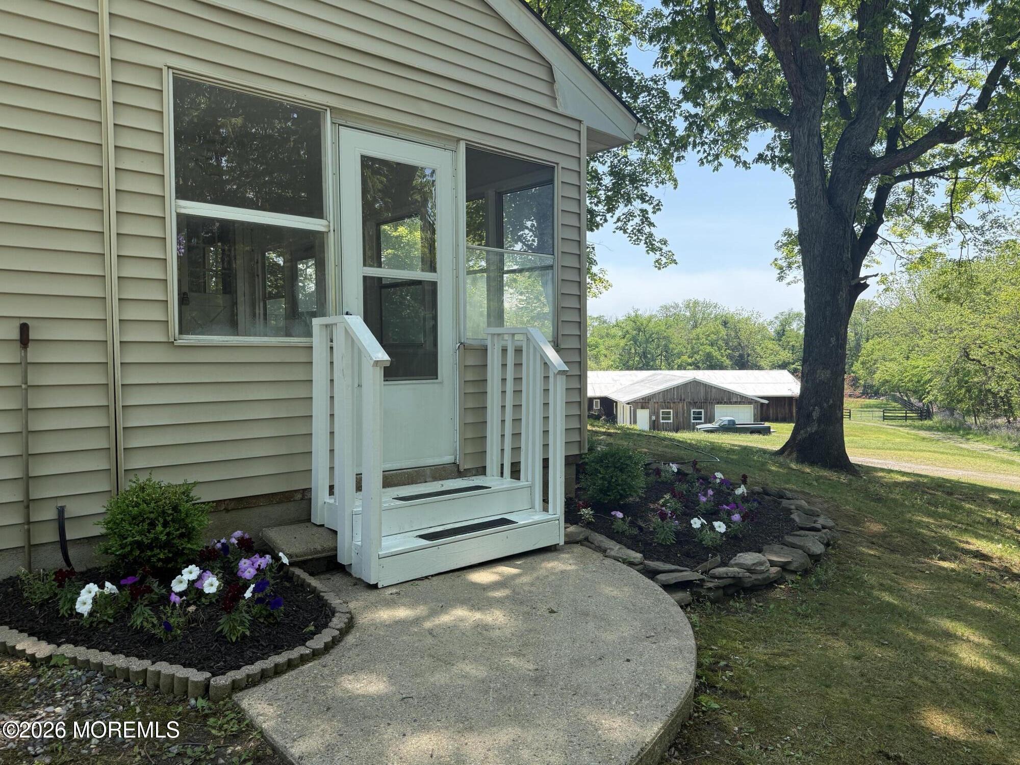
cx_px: 510
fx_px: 707
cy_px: 382
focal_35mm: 24
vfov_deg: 56.8
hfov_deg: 71.6
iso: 100
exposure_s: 1/1410
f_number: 1.78
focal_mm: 6.76
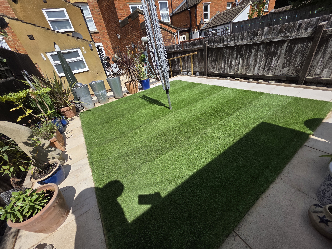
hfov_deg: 106.2
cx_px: 166
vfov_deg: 89.9
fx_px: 125
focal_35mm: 13
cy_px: 124
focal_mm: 2.2
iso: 40
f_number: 1.9
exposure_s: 1/2828
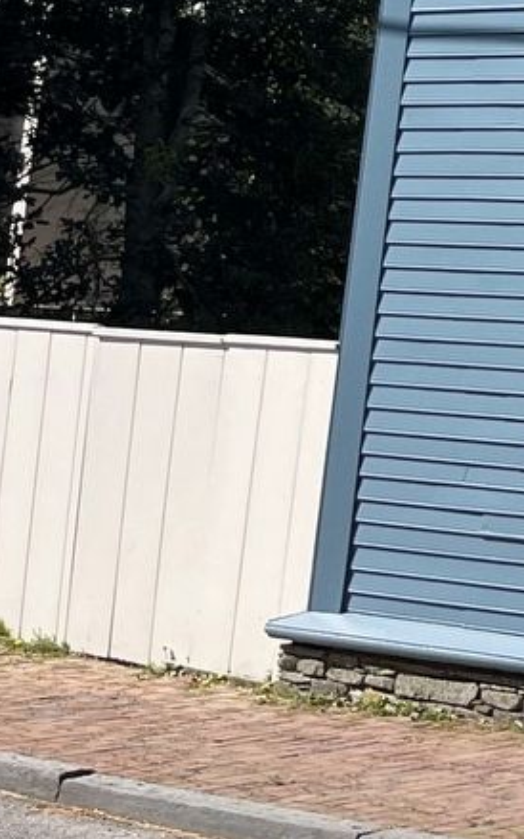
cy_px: -88
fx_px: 2584
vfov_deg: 17.8
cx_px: 1712
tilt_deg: +7.7
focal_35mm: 113
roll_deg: -3.9
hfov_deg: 8.8
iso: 50
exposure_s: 1/2137
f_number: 1.6
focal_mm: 5.1
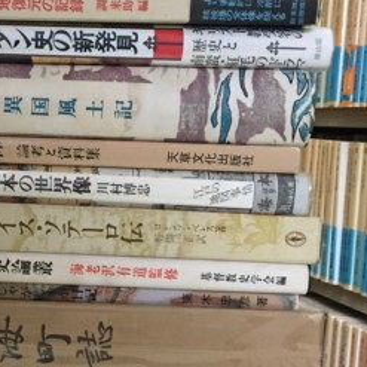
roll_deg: -2.0
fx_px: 996
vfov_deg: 20.9
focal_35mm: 83
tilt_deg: -3.8
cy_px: 183
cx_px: -125
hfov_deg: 19.1
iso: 200
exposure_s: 1/33
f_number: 2.2
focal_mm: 4.15
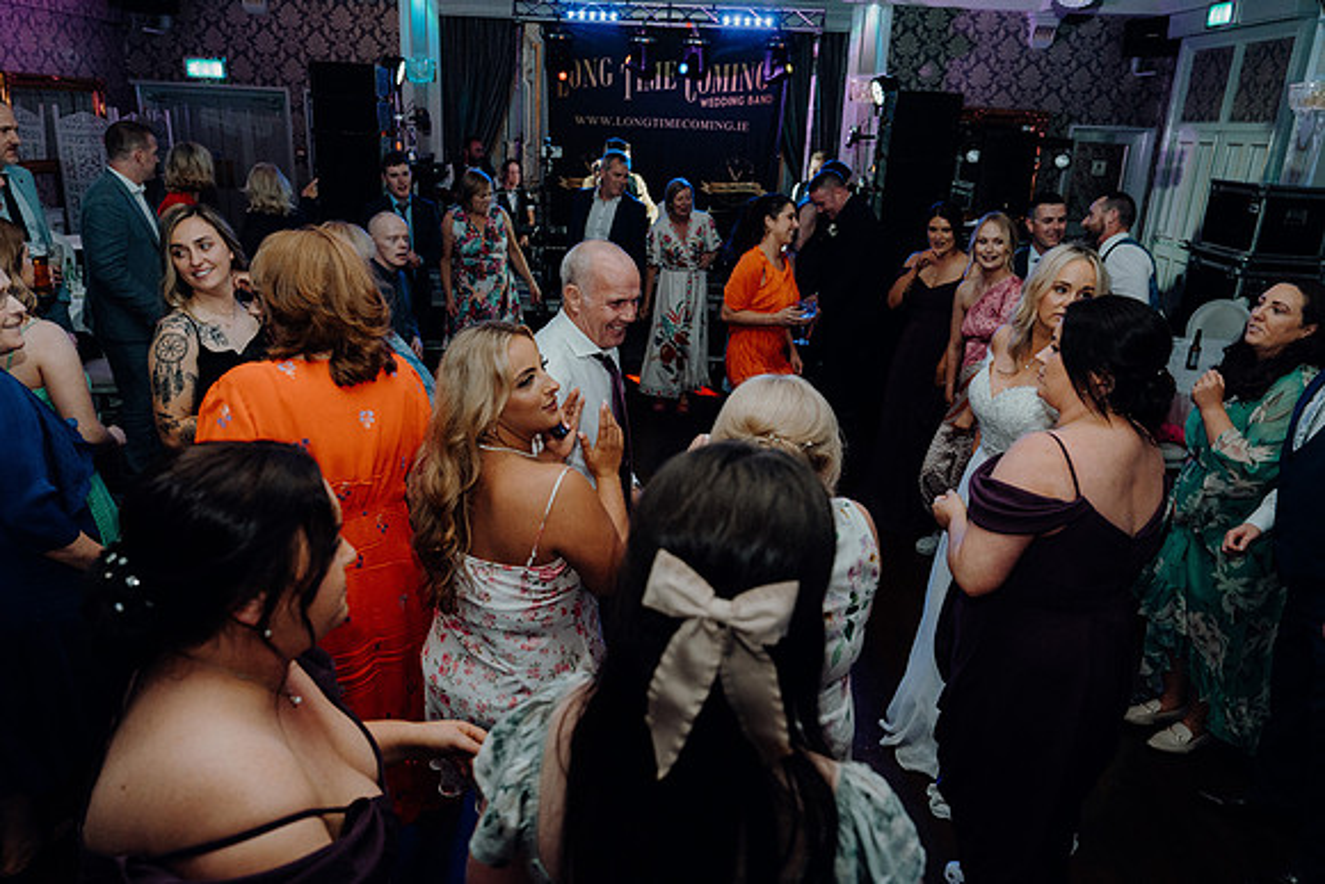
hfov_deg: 69.4
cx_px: 662
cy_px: 442
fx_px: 957
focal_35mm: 26
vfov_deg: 49.6
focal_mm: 26
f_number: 3.5
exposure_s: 1/160
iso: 2500
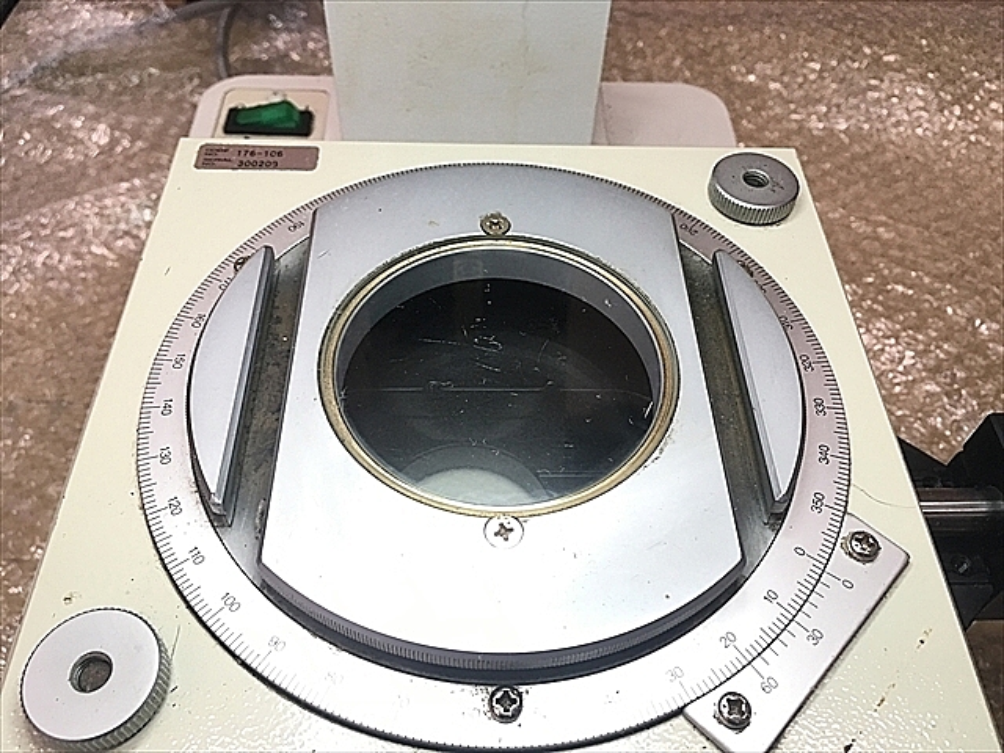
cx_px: 502
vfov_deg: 48.2
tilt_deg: -52.8
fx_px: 841
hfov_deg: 61.7
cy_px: 376
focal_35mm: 29
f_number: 2.2
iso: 40
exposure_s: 1/30
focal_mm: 4.15
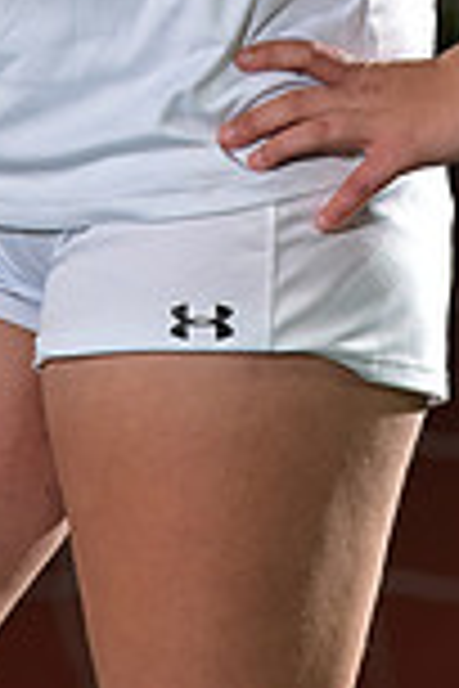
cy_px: -459
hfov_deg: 1.8
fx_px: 14457
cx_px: 47
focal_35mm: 756
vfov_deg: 2.7
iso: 1000
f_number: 5
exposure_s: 1/200
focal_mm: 200
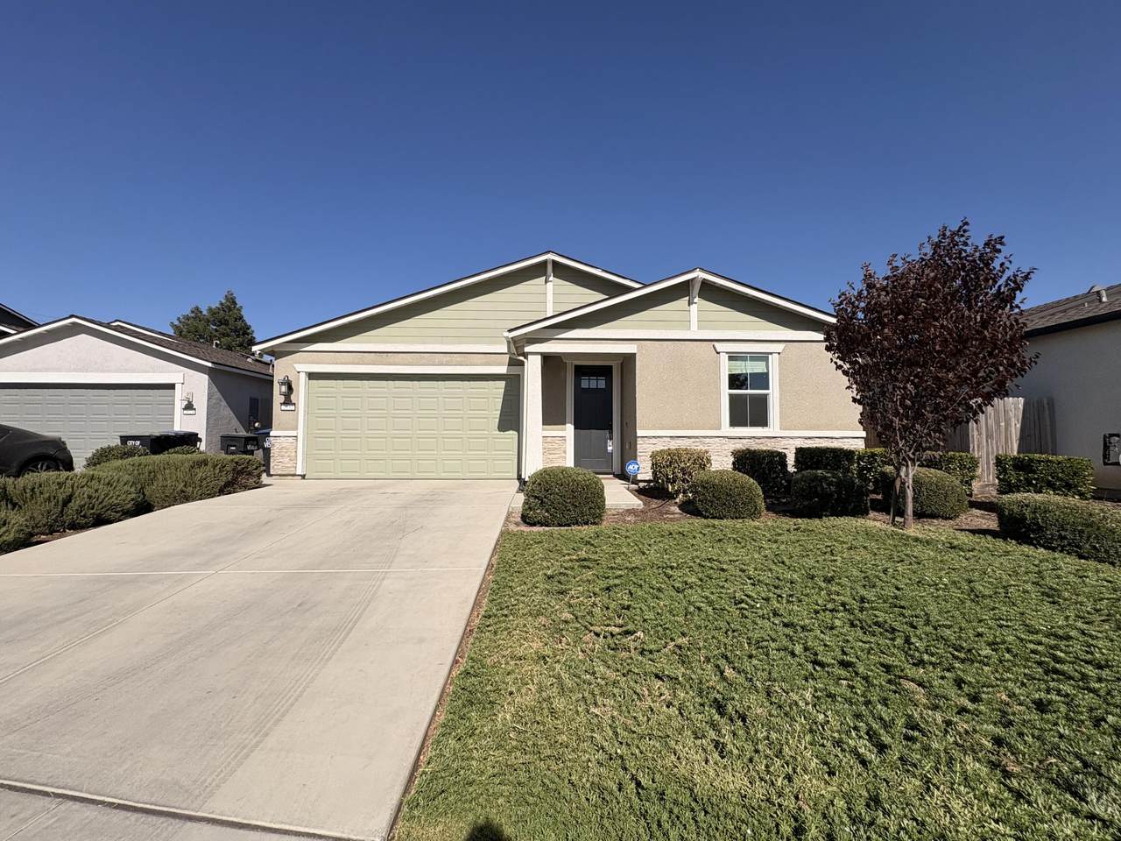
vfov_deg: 85.7
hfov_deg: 102.1
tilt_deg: +4.5
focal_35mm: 14
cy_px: 420
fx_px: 453
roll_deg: -0.2
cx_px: 560
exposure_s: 1/4132
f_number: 2.2
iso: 50
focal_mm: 2.22
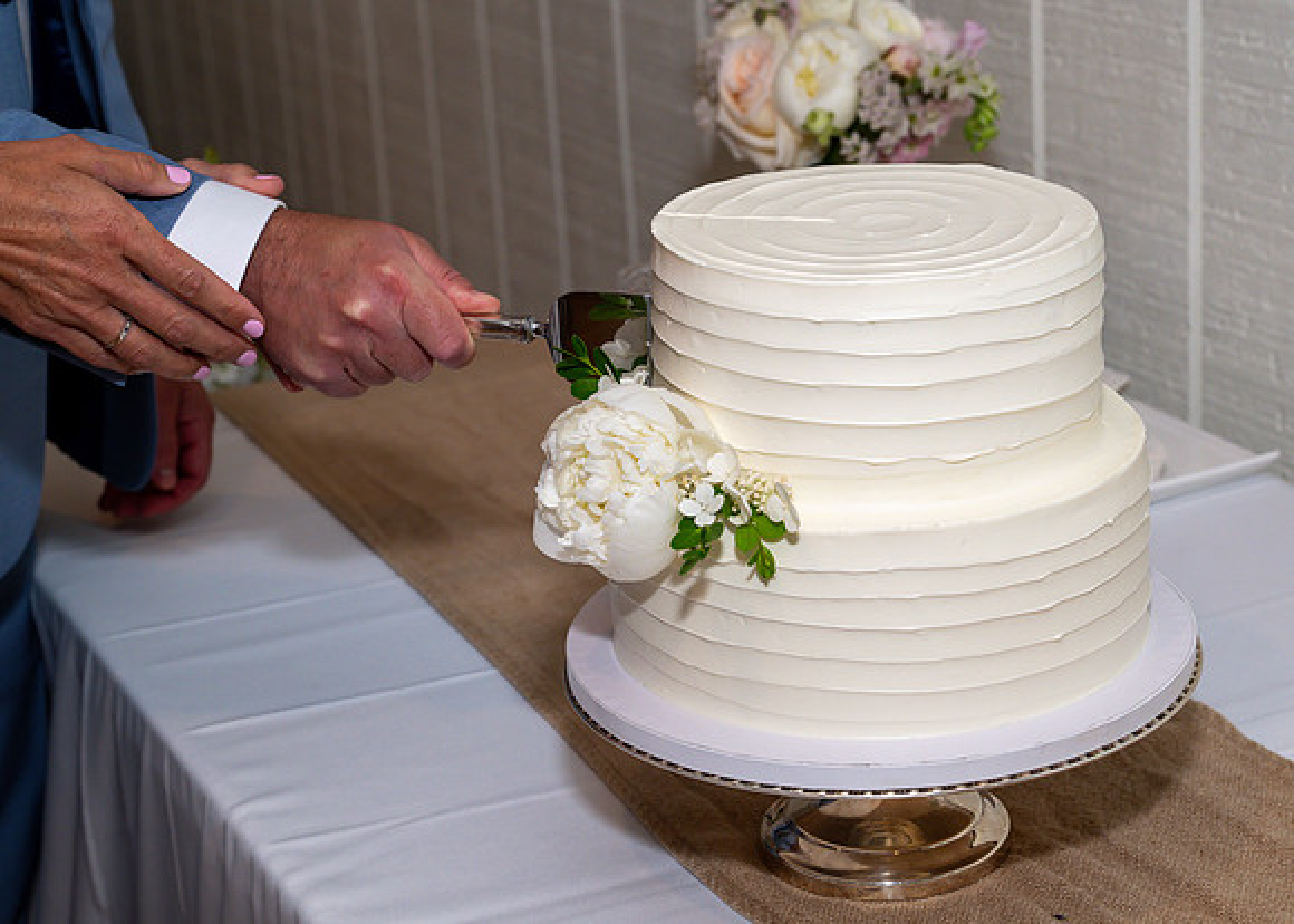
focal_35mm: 78
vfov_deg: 18.4
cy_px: 464
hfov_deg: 25.6
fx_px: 2850
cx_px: 703
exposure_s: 1/250
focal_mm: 70
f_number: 7.1
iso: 500
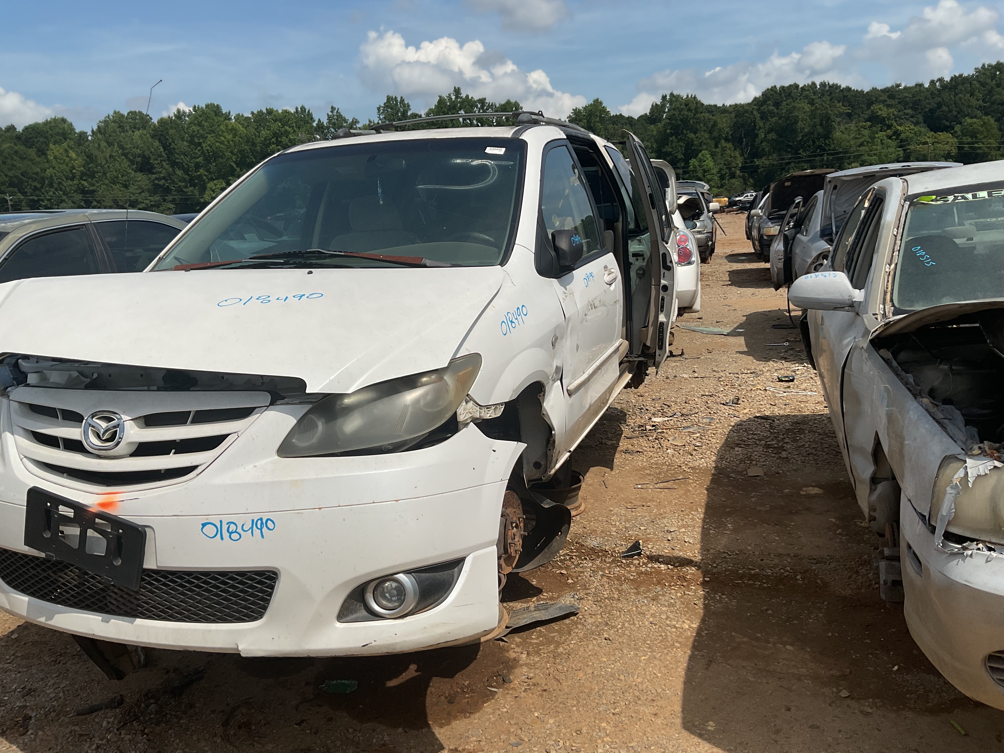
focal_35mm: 29
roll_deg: +4.3
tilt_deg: -12.9
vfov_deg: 48.2
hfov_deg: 61.7
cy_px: 376
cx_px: 502
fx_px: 841
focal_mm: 3
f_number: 1.8
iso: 16
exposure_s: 1/4785
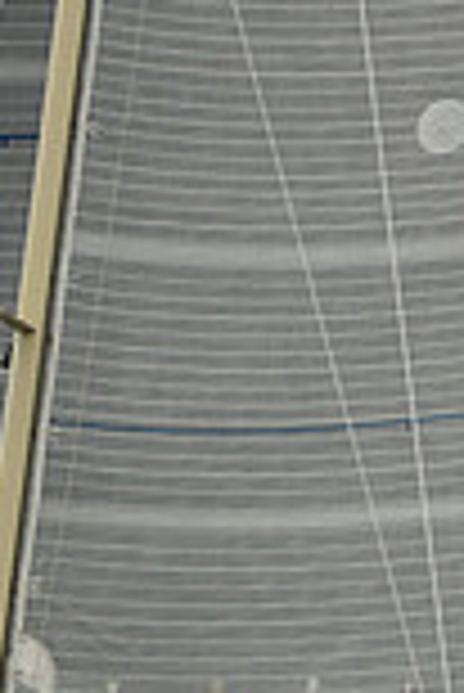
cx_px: 225
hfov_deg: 5.2
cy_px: 844
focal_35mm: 263
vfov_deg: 7.7
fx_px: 5073
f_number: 9
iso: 320
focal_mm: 70
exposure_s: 1/800
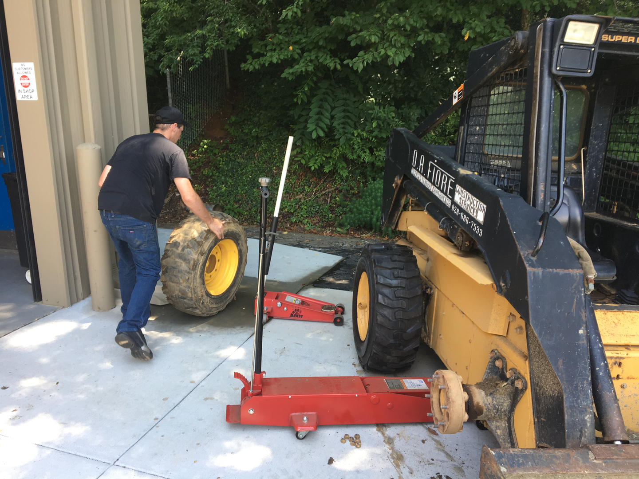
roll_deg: -0.6
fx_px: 535
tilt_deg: -14.7
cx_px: 320
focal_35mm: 29
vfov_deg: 48.2
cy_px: 240
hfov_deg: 61.7
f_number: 2.2
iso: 25
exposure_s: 1/120
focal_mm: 4.15
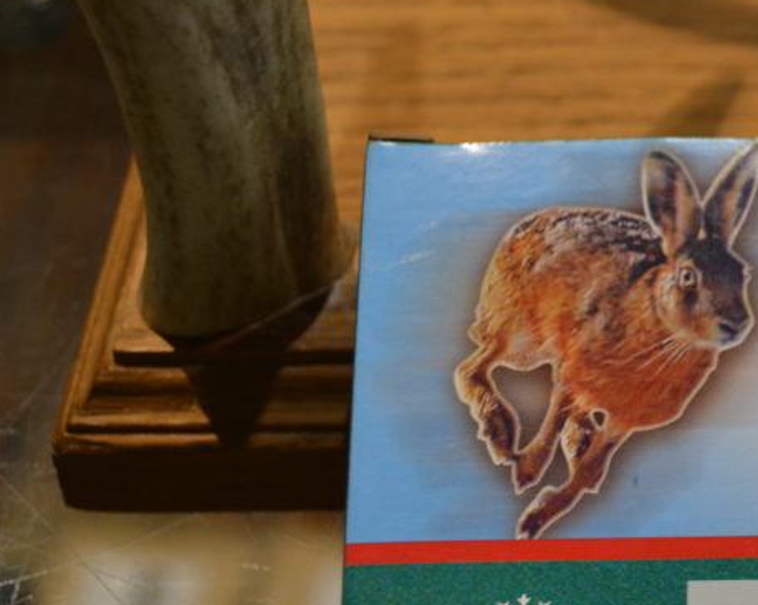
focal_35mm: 107
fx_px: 2399
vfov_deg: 14.4
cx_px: 809
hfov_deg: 17.4
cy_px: 388
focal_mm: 34
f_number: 5
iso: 800
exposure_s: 1/60
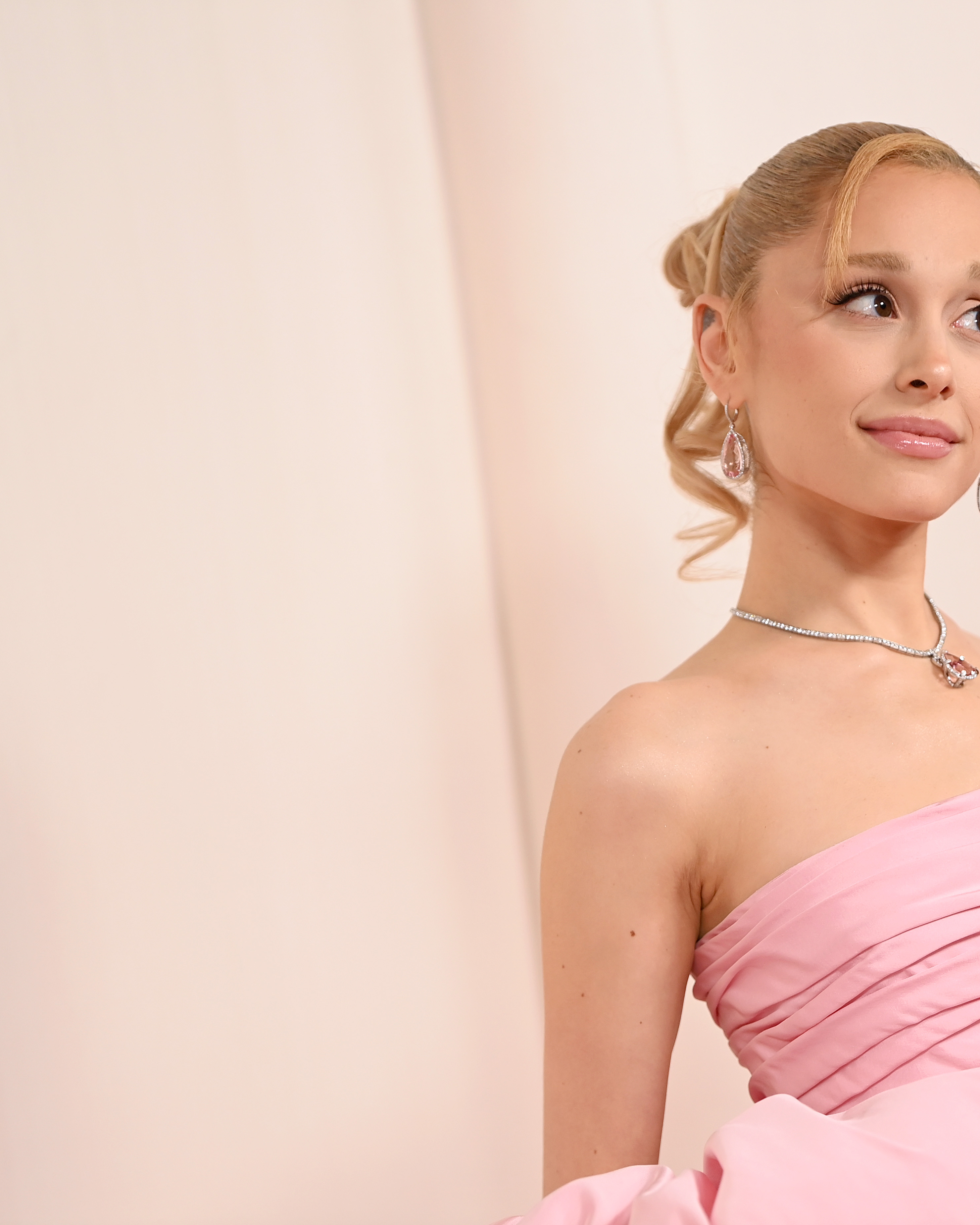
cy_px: 612
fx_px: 8192
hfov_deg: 6.8
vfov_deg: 8.5
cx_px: 834
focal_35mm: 226
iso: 1000
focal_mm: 160
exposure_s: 1/500
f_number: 2.8
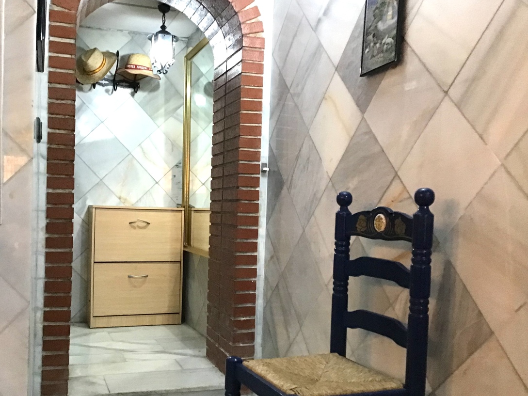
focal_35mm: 37
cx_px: 215
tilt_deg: -5.6
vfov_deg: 38.6
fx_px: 564
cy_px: 227
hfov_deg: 49.9
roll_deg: -1.5
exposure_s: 1/33
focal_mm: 3.3
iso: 250
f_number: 2.4
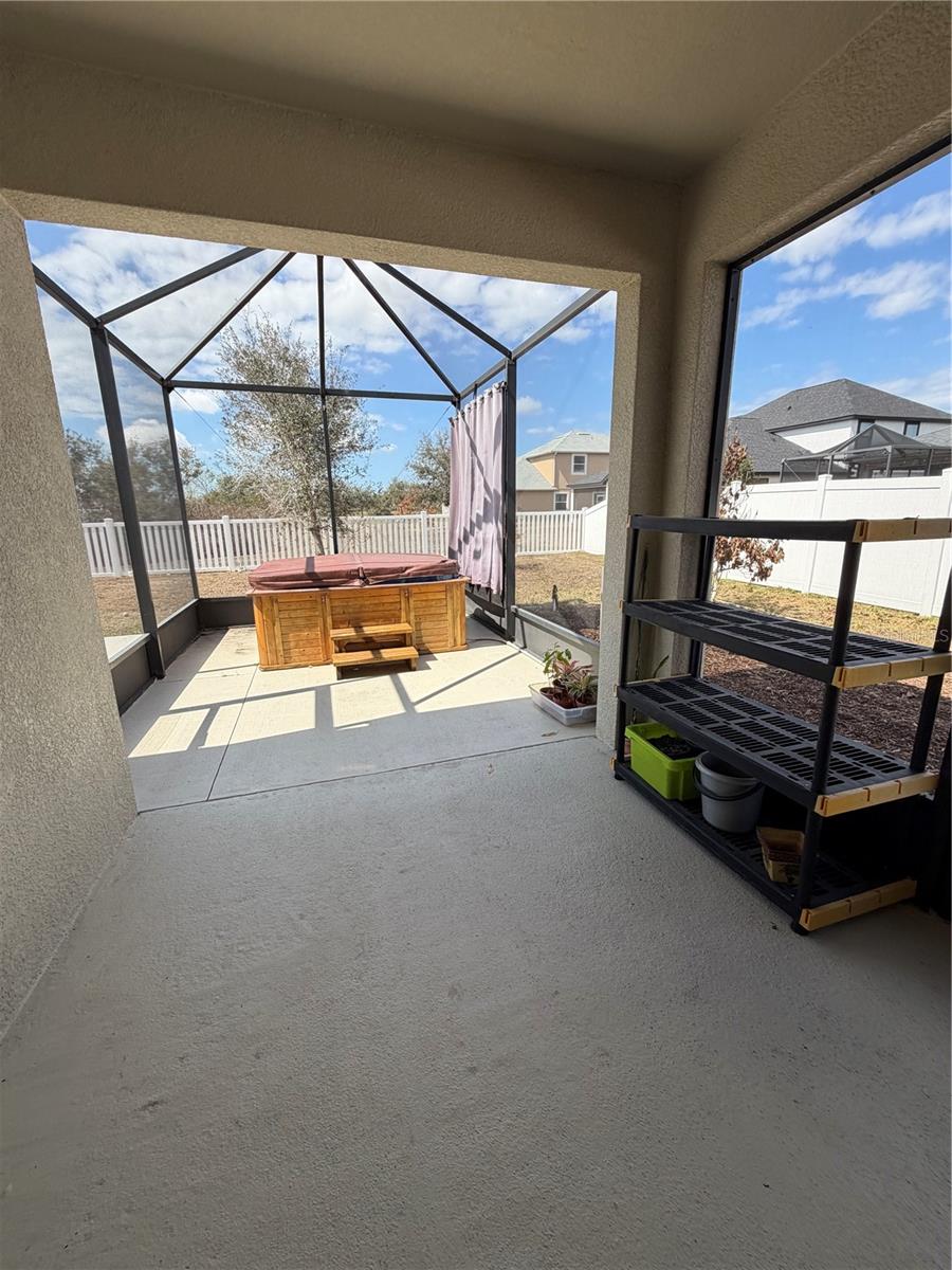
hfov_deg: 85.7
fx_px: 513
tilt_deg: -12.4
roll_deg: +0.3
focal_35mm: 14
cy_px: 635
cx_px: 476
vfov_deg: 102.1
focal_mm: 2.22
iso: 40
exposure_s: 1/709
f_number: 2.2
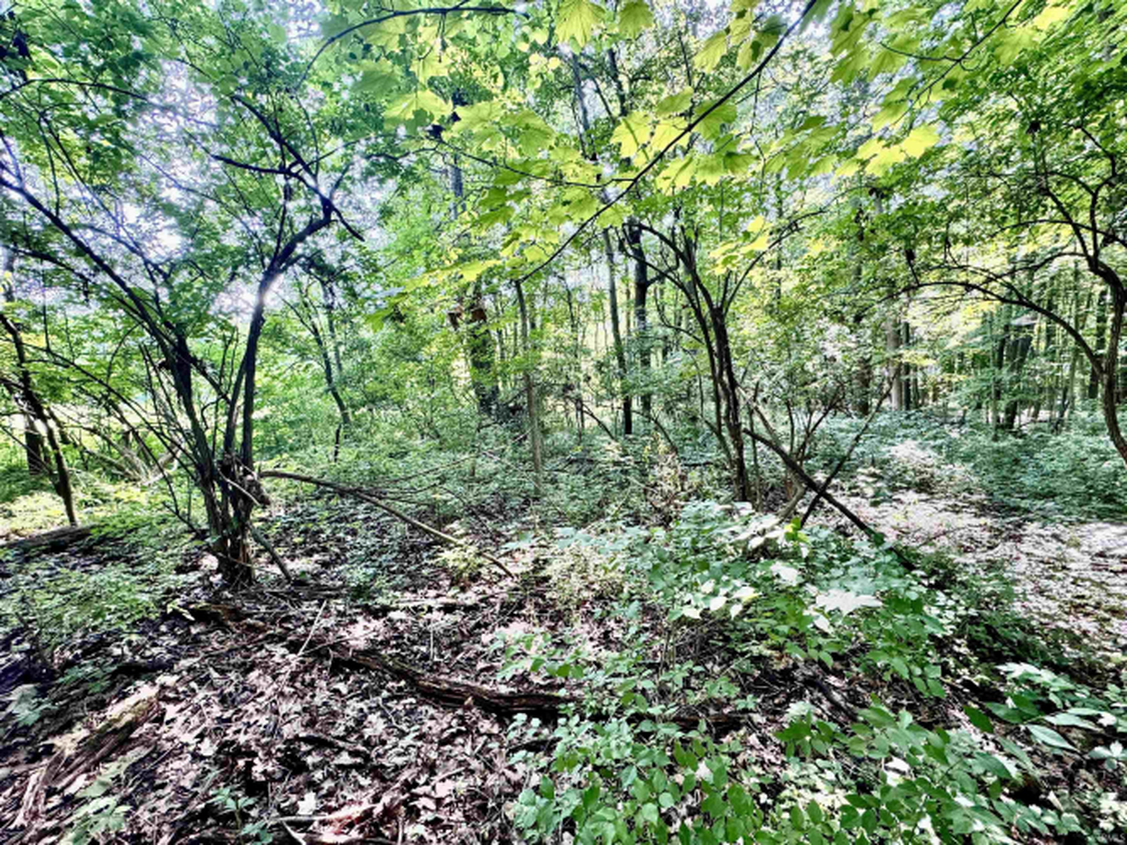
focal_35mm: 14
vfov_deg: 85.7
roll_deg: +1.3
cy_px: 422
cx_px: 564
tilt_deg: -1.7
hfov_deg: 102.1
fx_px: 456
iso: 200
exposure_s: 1/99
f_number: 2.2
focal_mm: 2.22
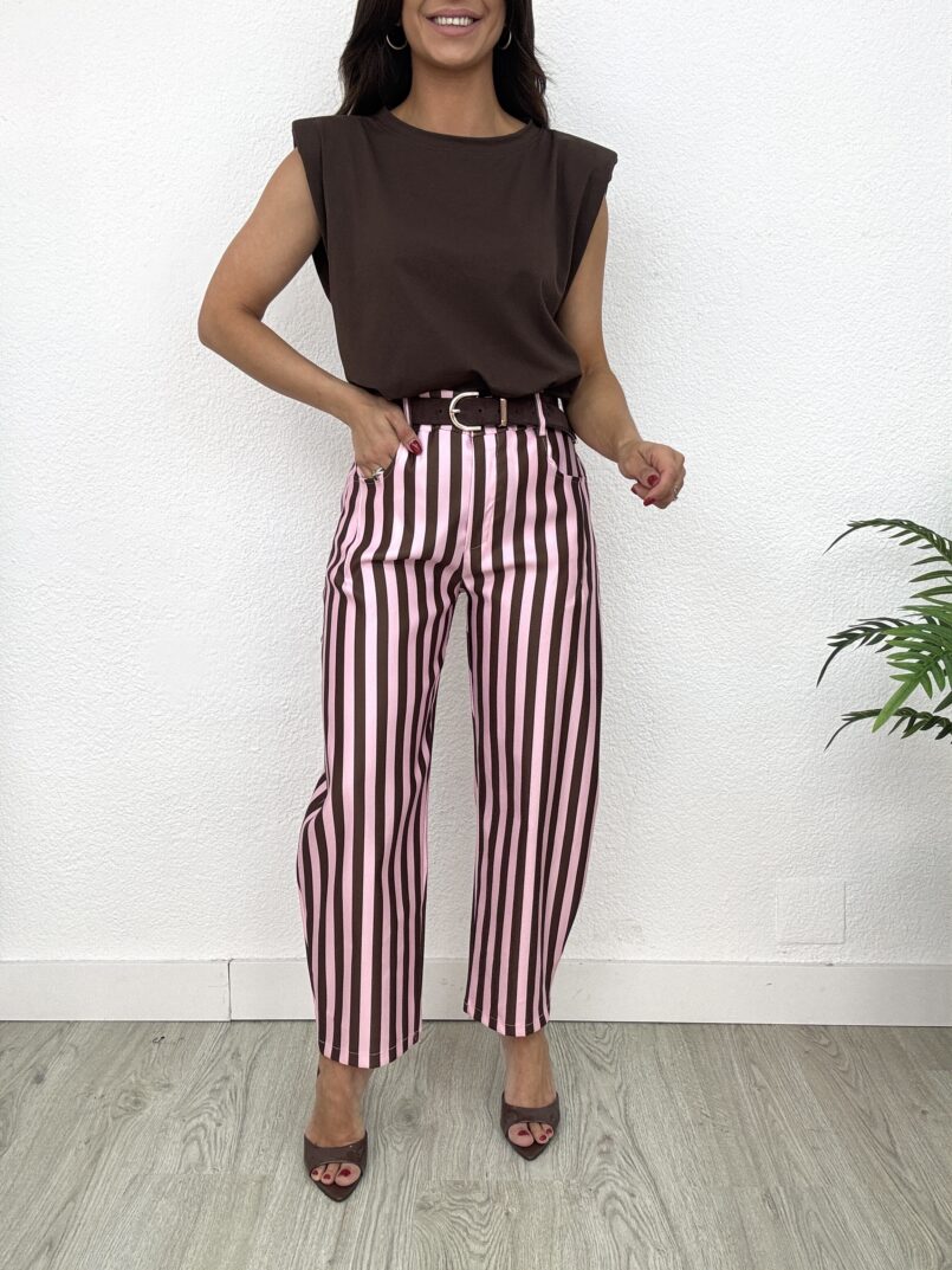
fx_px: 1100
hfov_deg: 46.8
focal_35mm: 30
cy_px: 635
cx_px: 476
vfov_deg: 60.0
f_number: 1.9
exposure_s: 1/100
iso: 32
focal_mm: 2.69
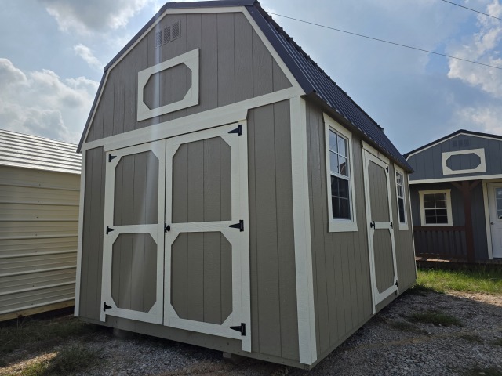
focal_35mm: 23
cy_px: 188
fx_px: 334
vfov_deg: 58.9
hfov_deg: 73.9
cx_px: 251
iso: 64
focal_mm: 6.3
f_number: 1.7
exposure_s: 1/7944
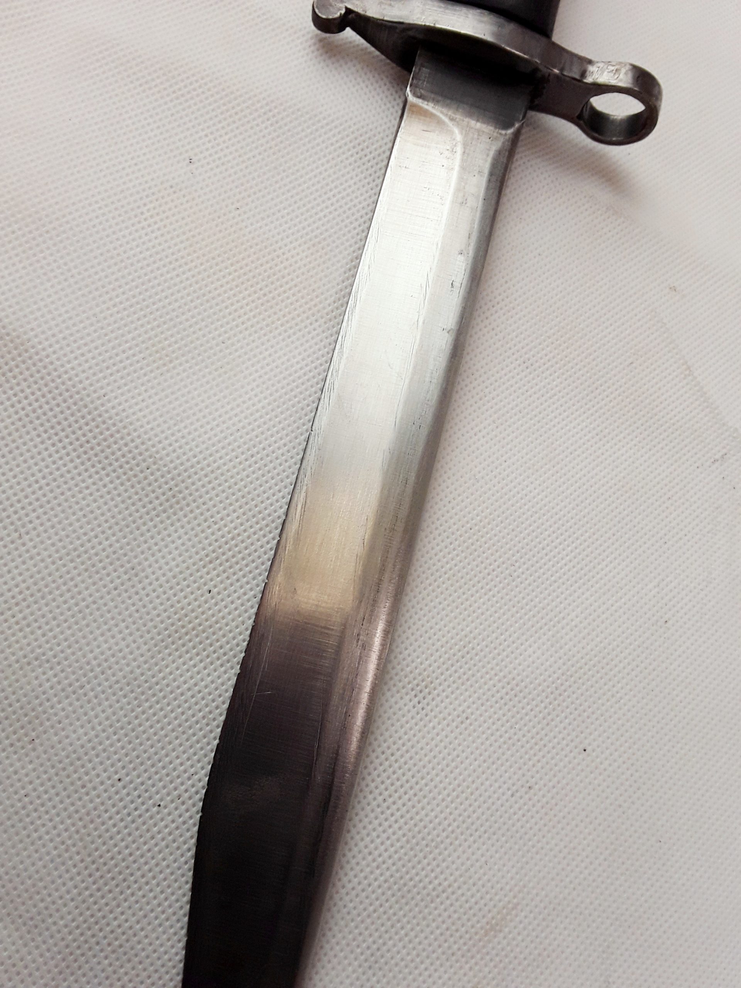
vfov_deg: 65.3
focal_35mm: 27
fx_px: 771
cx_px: 370
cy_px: 494
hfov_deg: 51.4
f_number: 1.9
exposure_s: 1/120
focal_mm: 2.91
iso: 40
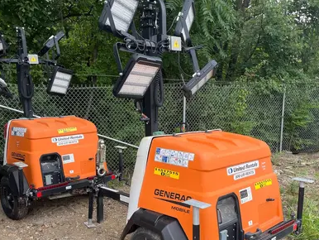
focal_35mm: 37
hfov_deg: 49.9
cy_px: 148
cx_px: 188
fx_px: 341
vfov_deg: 38.5
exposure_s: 1/189
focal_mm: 5.1
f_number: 1.6
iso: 40
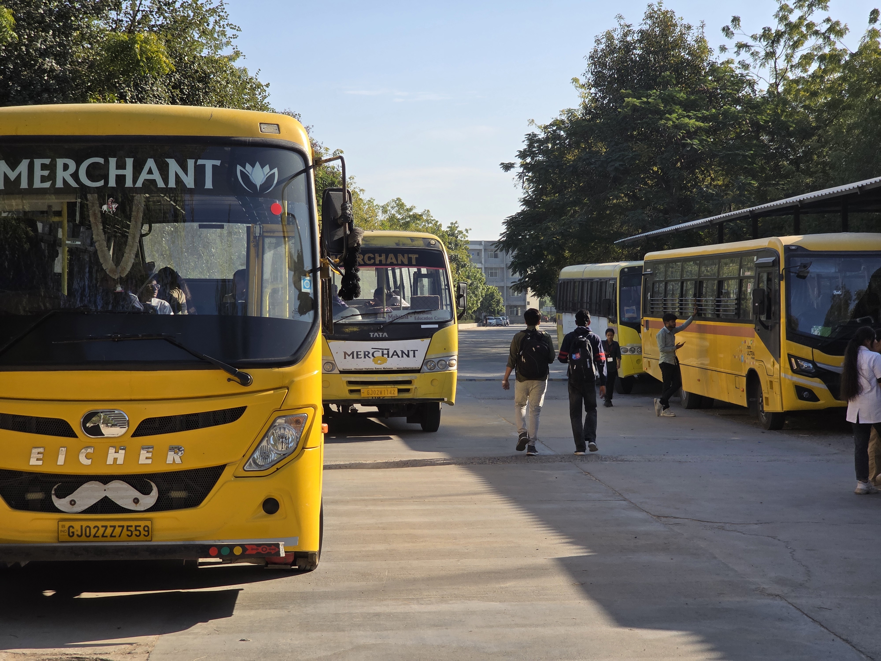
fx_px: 1756
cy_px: 330
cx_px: 440
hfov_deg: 28.2
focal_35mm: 69
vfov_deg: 21.3
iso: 50
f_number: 2.4
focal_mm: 7.9
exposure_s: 1/1567
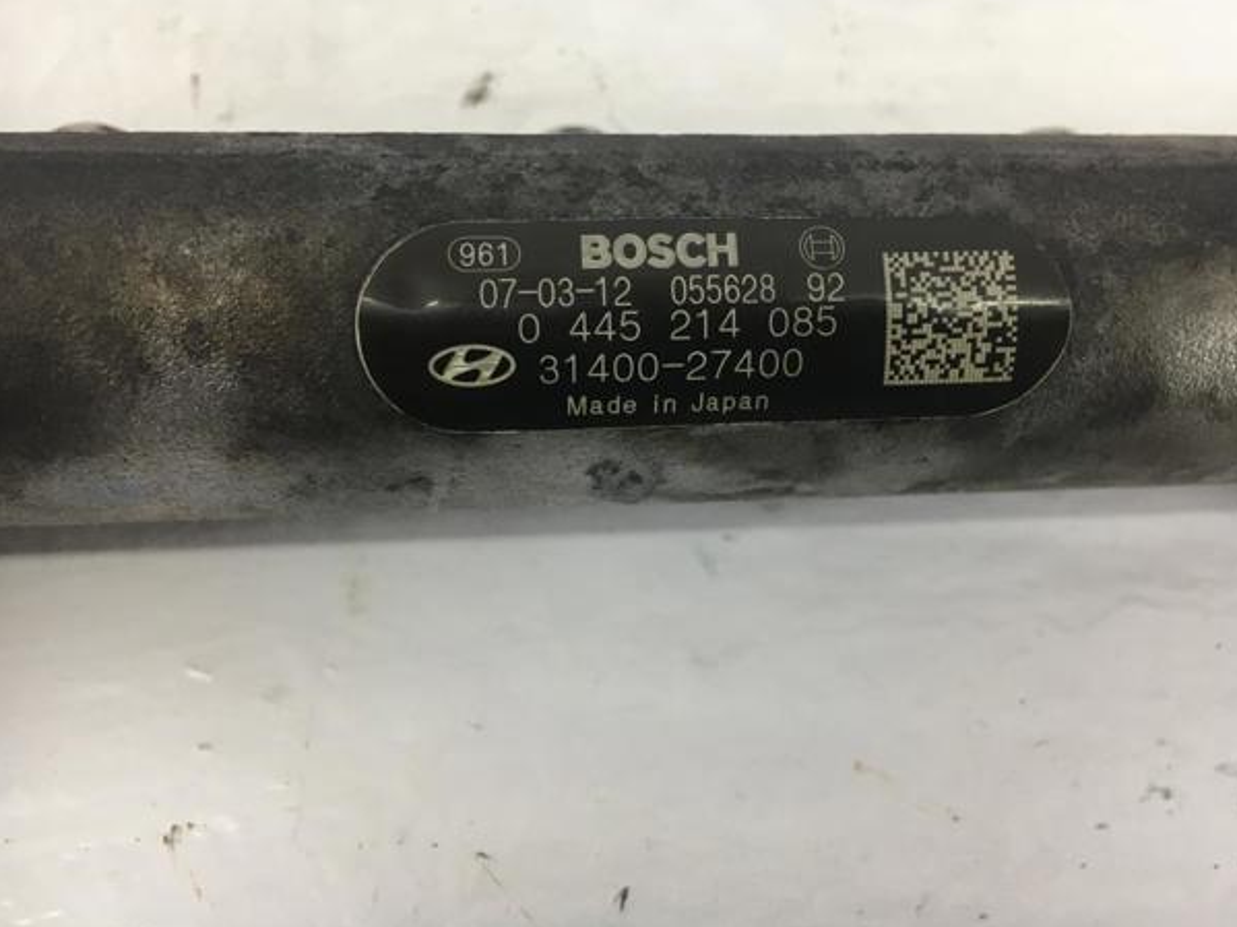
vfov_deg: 45.4
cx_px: 653
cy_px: 440
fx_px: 1108
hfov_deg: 58.3
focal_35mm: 31
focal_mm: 4.15
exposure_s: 1/33
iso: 25
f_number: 2.2
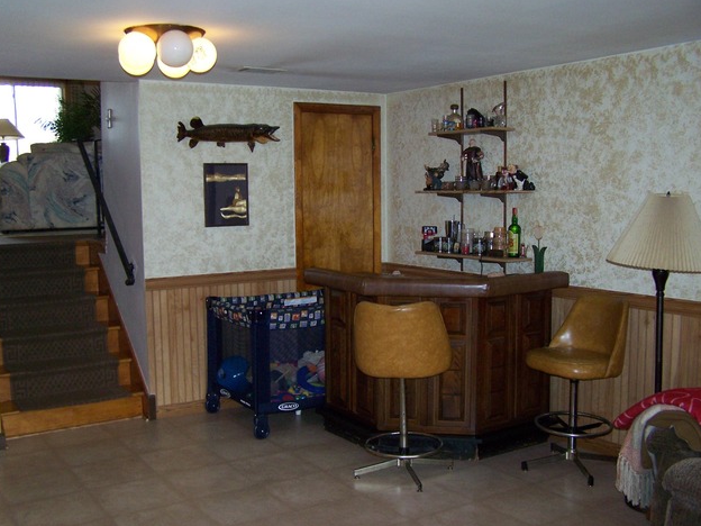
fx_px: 790
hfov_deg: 47.9
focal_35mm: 39
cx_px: 352
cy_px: 259
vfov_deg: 36.8
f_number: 2.8
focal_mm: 6.3
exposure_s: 1/60
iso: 160
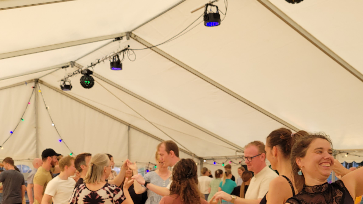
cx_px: 200
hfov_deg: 42.8
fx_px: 462
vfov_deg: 23.7
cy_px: 211
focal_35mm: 48
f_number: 1.8
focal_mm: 5.4
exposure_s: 1/586
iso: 40
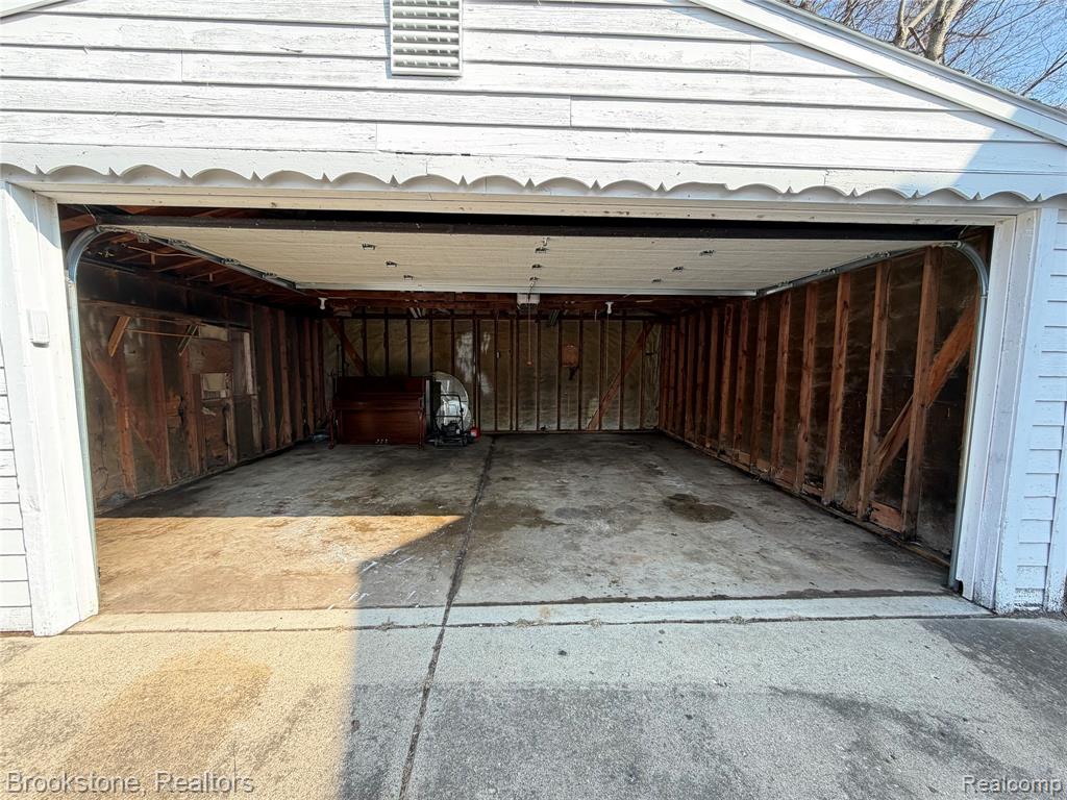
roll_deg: +0.2
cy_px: 400
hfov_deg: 102.1
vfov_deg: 85.7
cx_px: 534
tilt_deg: -4.7
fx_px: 432
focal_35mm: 14
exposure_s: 1/121
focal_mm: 2.22
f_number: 2.2
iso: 80
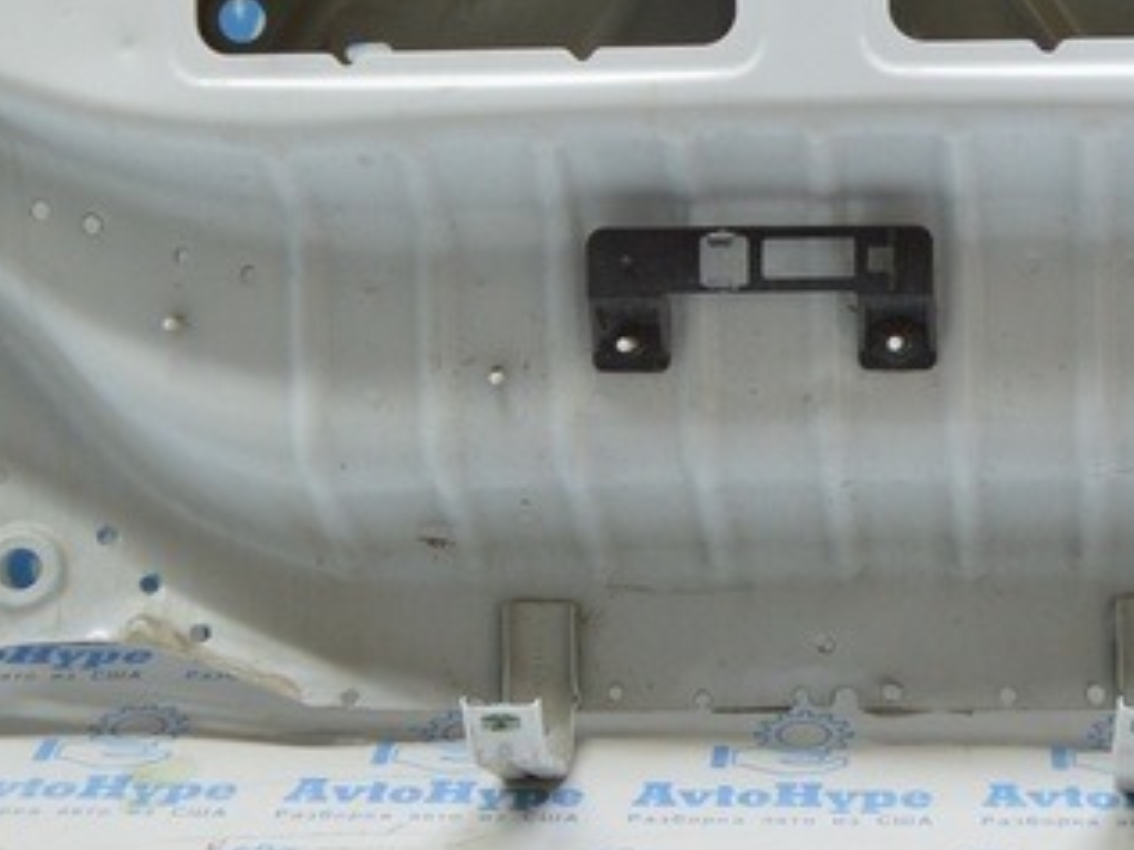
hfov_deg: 23.1
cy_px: 156
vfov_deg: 17.4
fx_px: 2752
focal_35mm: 84
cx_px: 829
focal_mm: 18
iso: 400
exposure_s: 1/60
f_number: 3.5
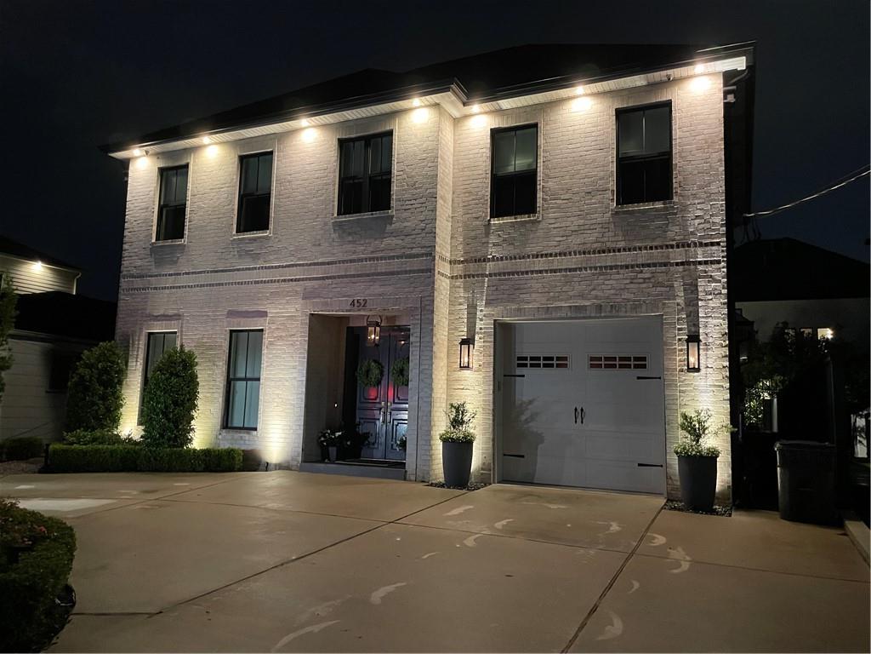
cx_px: 436
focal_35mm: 26
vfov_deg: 53.1
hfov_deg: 67.3
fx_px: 654
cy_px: 327
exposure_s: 1/30
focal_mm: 4.2
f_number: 1.6
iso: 640
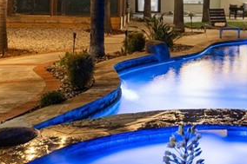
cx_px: 257
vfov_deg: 20.2
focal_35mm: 65
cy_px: -6
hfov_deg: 28.7
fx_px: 446
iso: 100
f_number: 10
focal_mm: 18
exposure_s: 30
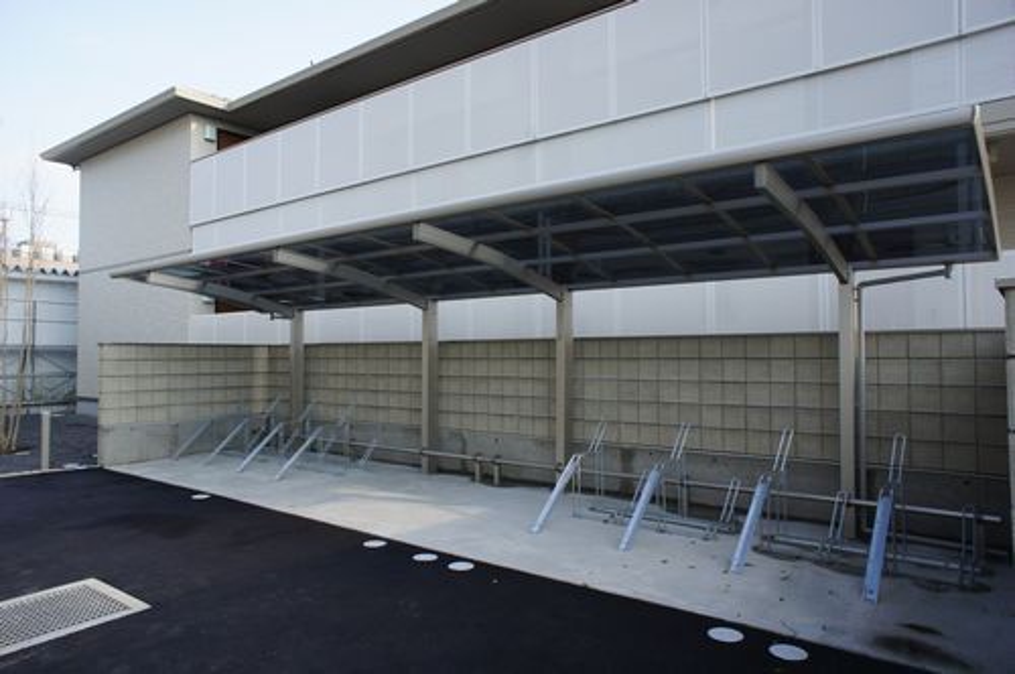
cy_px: 337
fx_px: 676
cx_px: 508
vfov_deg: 53.0
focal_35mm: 24
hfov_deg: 73.8
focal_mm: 16
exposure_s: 1/50
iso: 200
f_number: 10
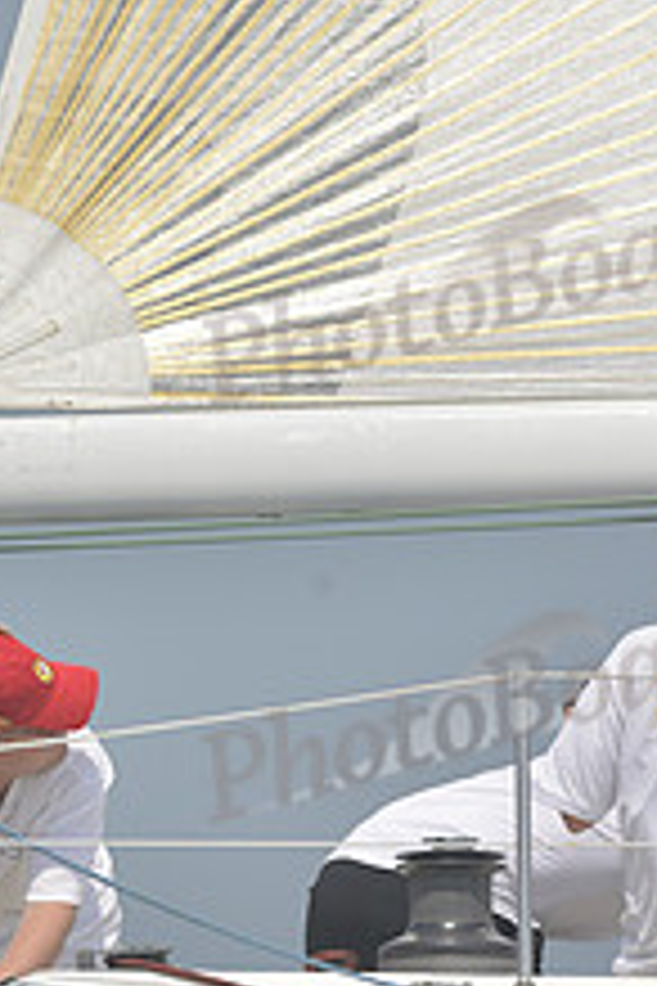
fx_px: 14508
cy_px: 1004
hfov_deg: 2.6
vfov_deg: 3.9
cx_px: -29
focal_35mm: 530
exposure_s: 1/1000
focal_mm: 200
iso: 280
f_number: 8
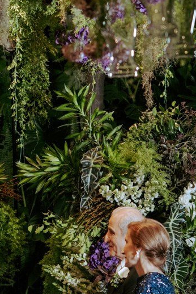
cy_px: 56
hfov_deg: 2.8
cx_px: -178
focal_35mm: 492
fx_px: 4012
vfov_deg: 4.2
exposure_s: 1/200
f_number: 1.8
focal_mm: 85
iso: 400
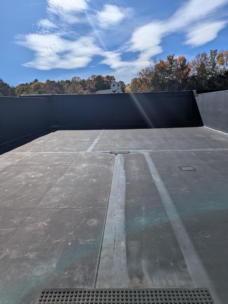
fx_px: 211
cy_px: 152
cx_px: 114
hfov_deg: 56.8
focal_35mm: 24
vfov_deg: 71.6
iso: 40
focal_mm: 6.81
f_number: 1.85
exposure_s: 1/5376
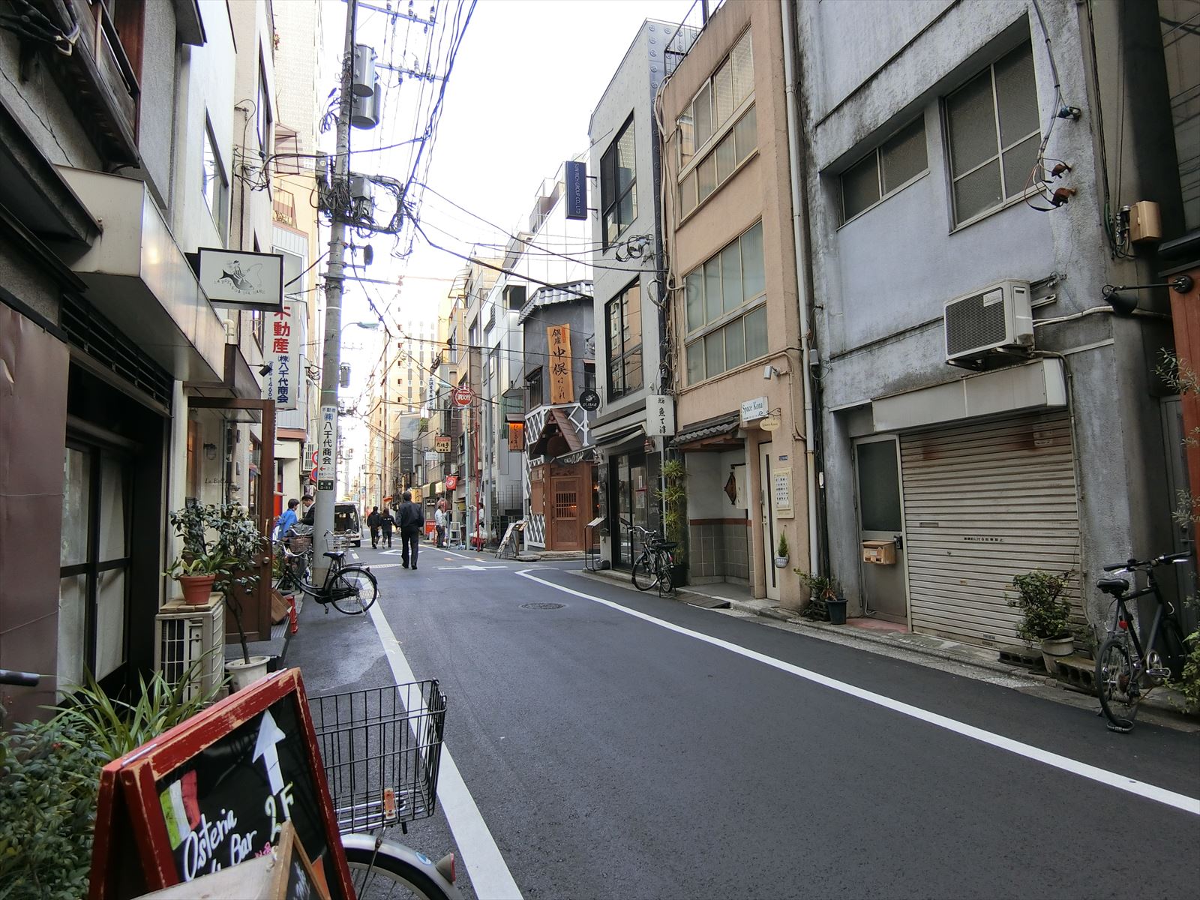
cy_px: 450
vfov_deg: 63.4
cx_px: 600
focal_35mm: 21
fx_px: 728
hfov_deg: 79.0
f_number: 2.8
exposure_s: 1/125
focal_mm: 4.6
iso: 100
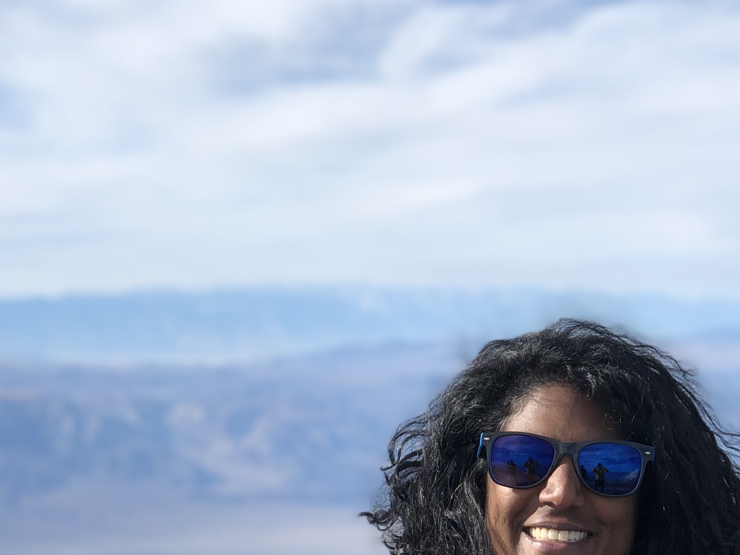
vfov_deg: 12.4
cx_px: 317
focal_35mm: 118
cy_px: 537
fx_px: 2523
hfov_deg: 16.7
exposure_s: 1/738
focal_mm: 6
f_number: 2.4
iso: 16
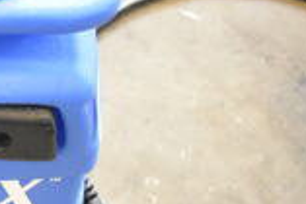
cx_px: -242
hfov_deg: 12.0
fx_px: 1335
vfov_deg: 8.8
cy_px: 90
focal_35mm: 157
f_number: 4
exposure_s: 1/40
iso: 4000
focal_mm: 27
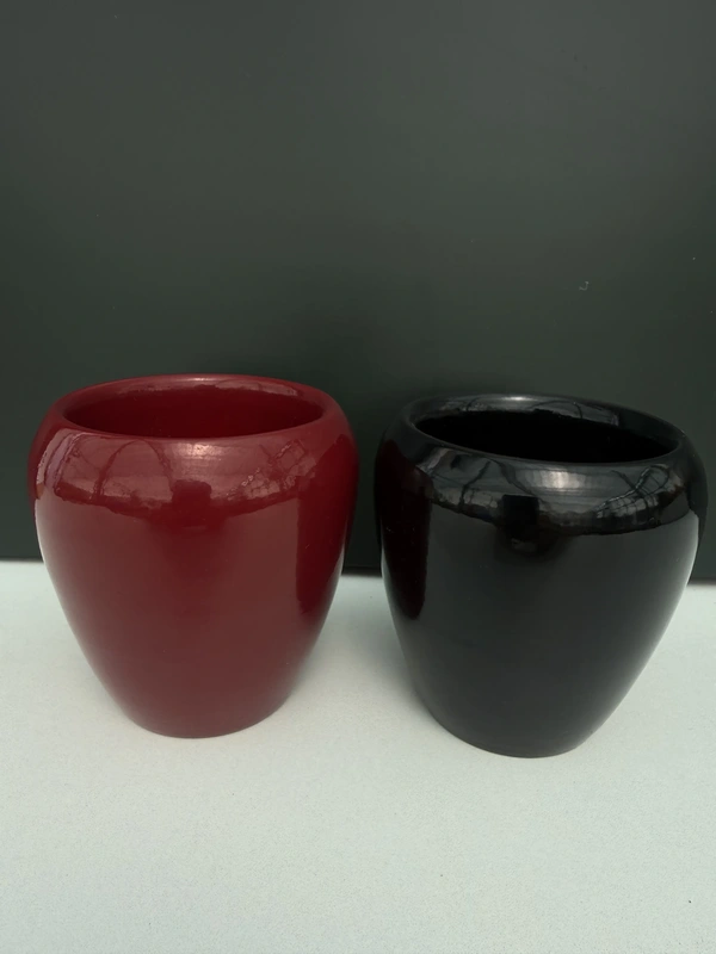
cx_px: 358
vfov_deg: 71.6
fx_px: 662
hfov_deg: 56.8
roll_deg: -2.6
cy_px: 477
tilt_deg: -17.6
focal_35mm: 24
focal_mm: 2.22
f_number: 2.2
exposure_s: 1/161
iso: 40
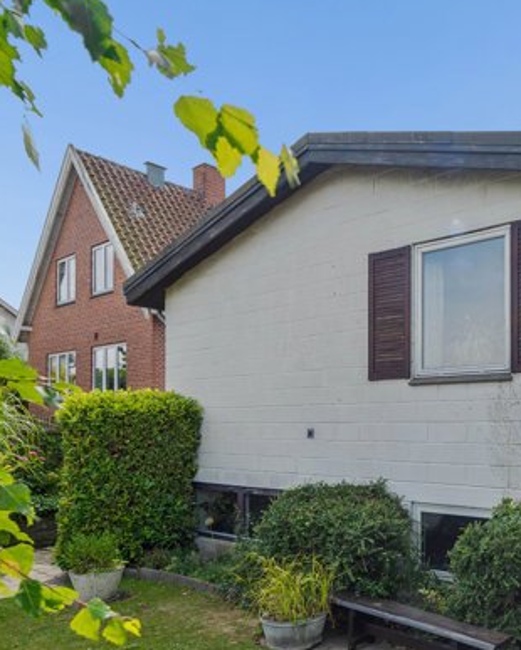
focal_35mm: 31
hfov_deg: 42.8
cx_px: 477
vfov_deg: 56.0
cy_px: 431
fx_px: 597
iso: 200
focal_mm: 16
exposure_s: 1/100
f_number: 10
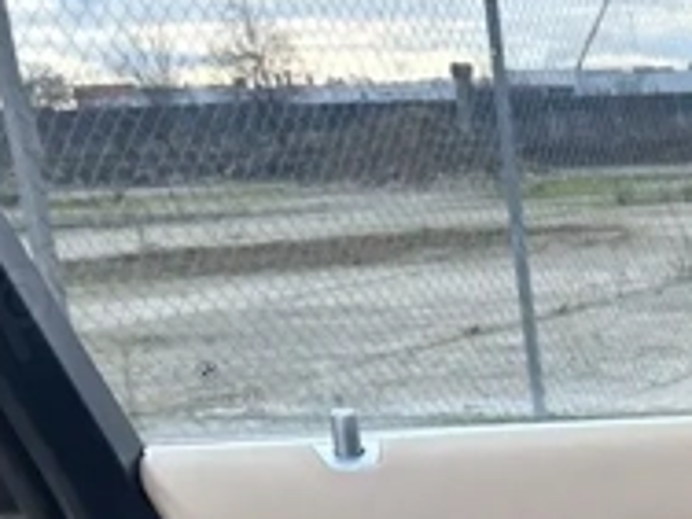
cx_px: 935
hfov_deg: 21.1
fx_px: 1659
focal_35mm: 83
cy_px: 751
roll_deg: +2.8
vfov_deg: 16.4
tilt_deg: -20.5
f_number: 1.5
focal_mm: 5.7
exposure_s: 1/509
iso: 50
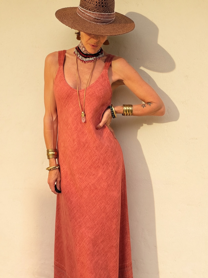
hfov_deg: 46.8
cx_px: 104
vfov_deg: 60.0
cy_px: 139
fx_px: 240
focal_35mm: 30
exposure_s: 1/642
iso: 32
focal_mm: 2.71
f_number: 1.9
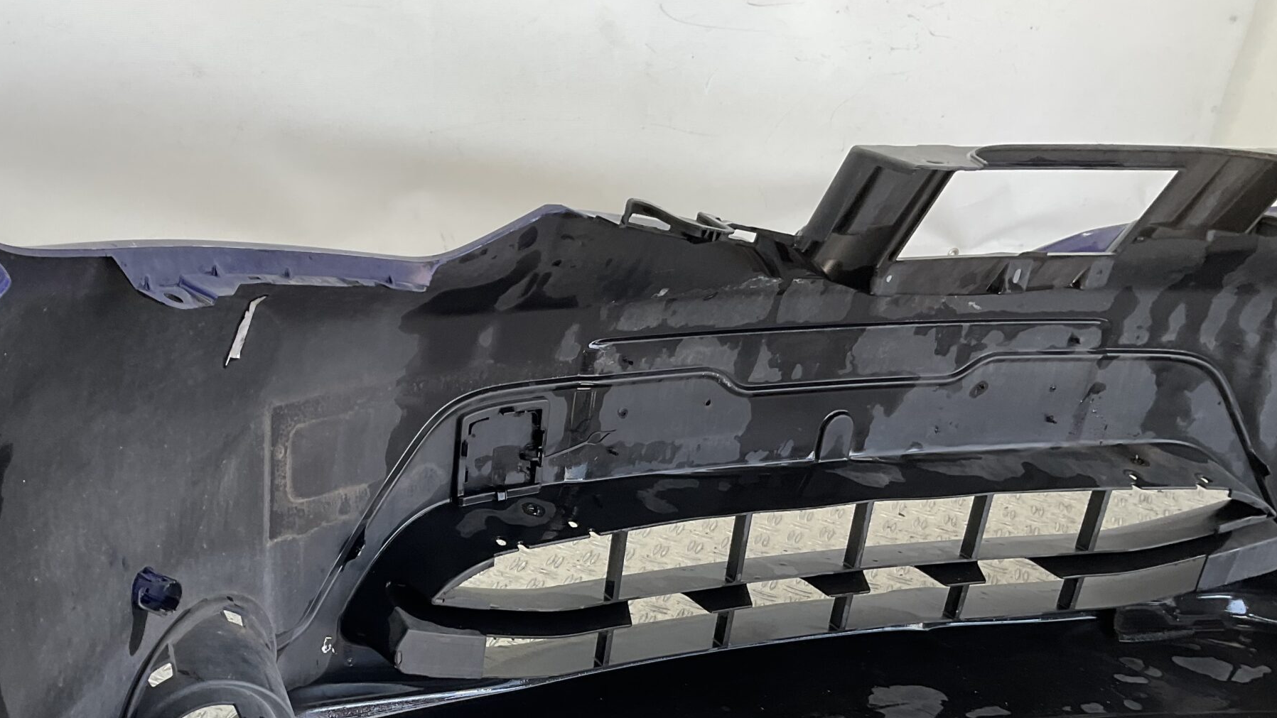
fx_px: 1524
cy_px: 616
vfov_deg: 25.9
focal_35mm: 45
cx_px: 412
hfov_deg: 44.7
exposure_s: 1/100
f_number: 1.8
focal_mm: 3
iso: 25
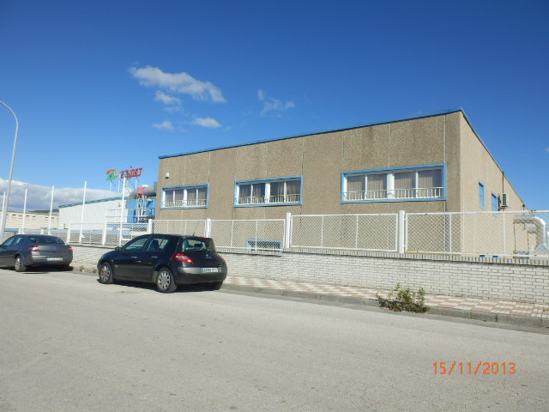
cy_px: 206
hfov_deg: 71.6
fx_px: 381
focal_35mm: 24
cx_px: 274
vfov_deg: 56.8
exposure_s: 1/250
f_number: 7.9
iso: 80
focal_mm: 4.2
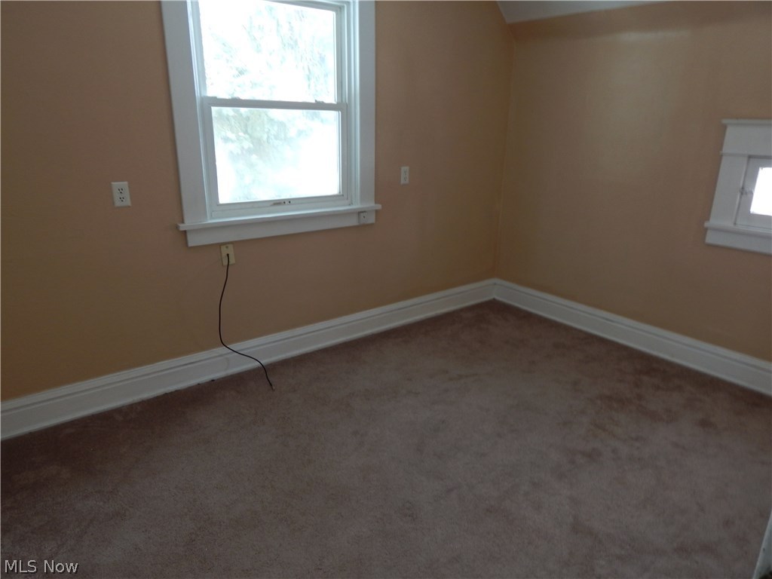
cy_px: 290
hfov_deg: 76.4
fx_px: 491
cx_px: 386
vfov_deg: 61.1
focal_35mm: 22
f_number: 3
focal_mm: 4
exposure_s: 1/10
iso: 125
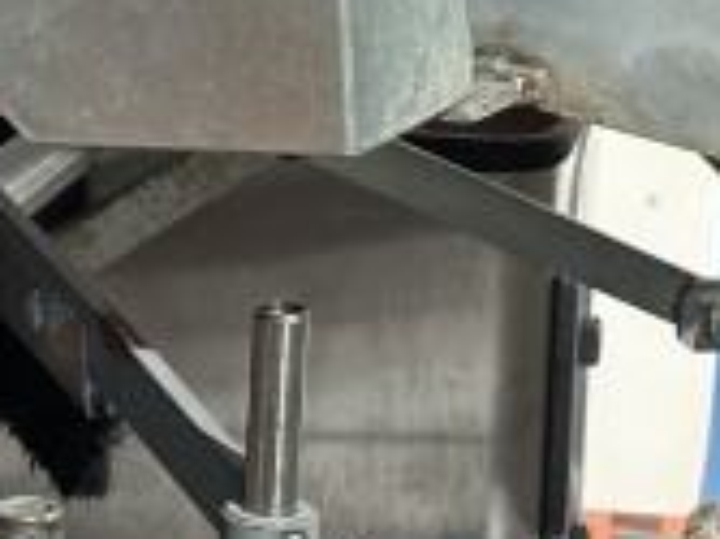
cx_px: -931
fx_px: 6111
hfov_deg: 6.5
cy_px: 392
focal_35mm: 294
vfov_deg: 5.0
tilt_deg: -16.9
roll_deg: +1.4
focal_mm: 6.86
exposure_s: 1/4184
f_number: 1.78
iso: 64
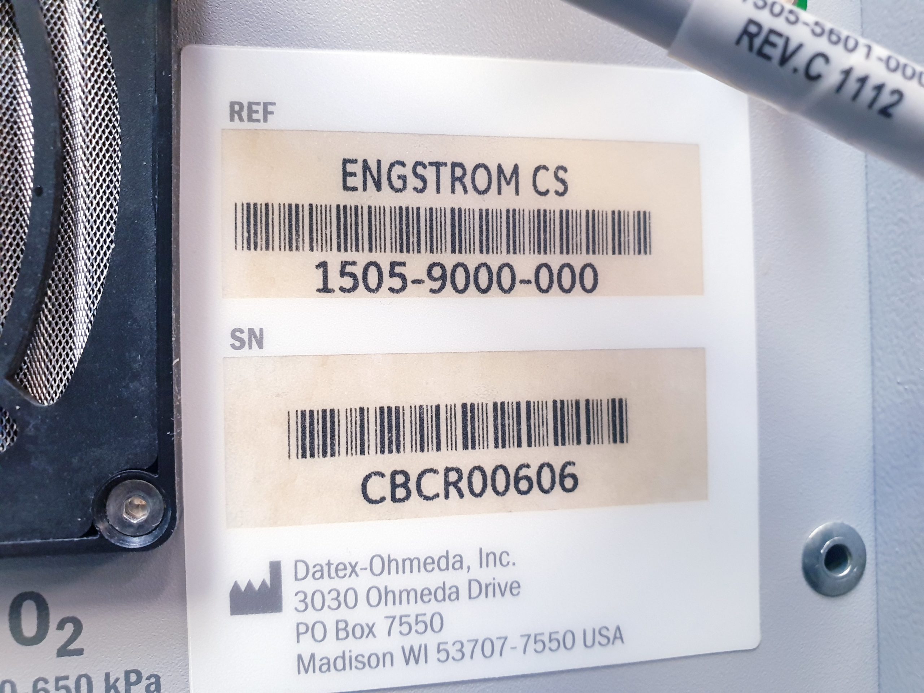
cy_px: 346
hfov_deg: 67.3
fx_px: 694
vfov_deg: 53.1
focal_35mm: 26
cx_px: 462
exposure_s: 1/50
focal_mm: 4.3
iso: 400
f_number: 2.4
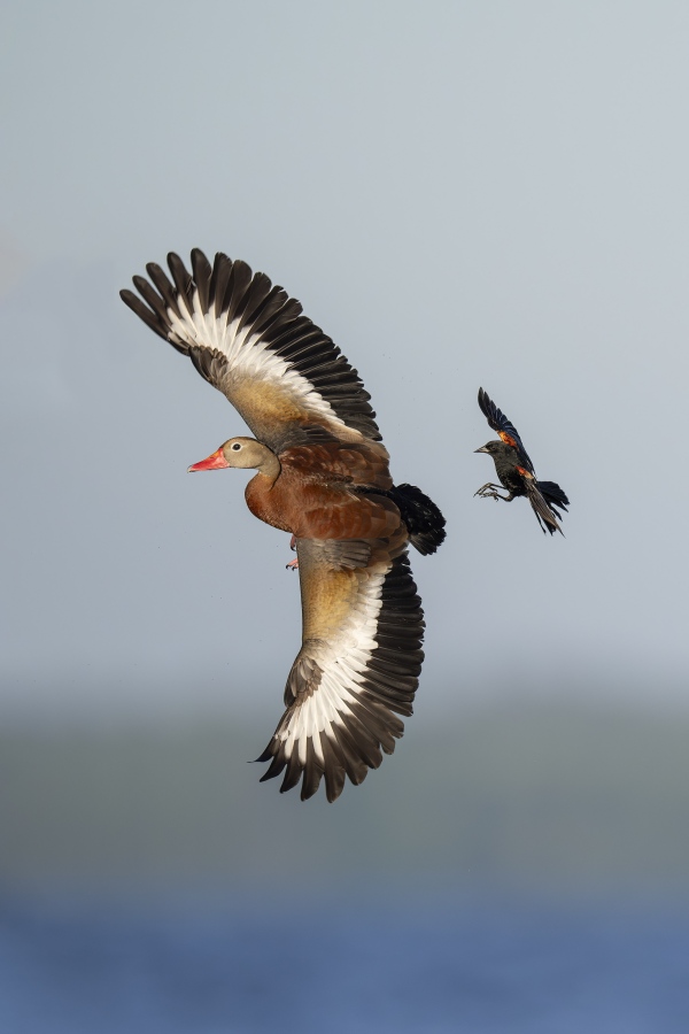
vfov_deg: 2.3
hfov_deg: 1.5
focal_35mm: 900
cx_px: 344
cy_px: 517
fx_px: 25835
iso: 640
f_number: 4
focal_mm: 600
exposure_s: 1/4000
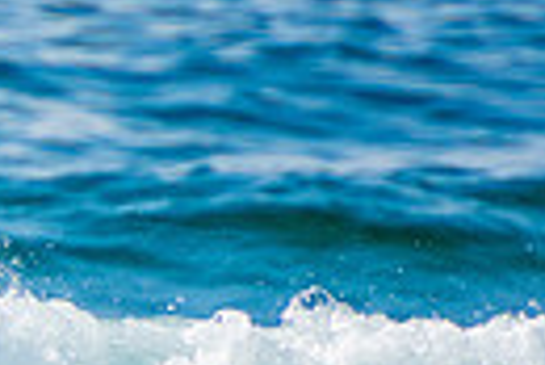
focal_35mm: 2672
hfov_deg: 0.8
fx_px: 40496
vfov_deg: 0.5
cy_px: 568
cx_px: -620
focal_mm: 400
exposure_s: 1/2000
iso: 320
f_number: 5.6
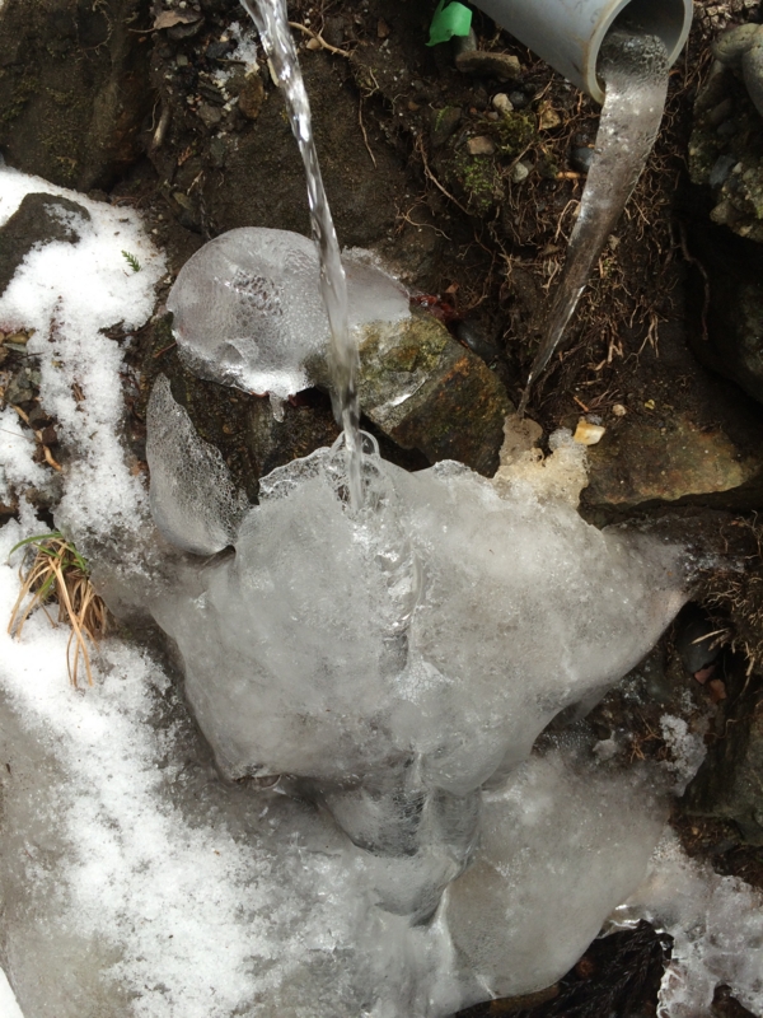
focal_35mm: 29
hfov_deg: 48.2
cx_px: 382
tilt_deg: -49.5
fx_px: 852
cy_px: 509
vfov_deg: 61.7
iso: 50
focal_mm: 4.15
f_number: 2.2
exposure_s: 1/120
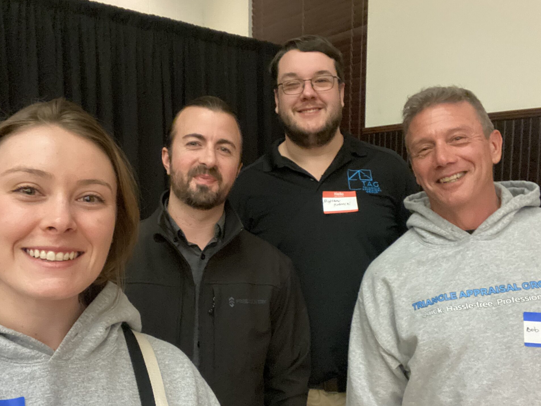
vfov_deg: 45.4
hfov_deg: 58.3
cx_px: 264
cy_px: 227
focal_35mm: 31
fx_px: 485
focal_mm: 2.71
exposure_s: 1/30
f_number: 2.2
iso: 800
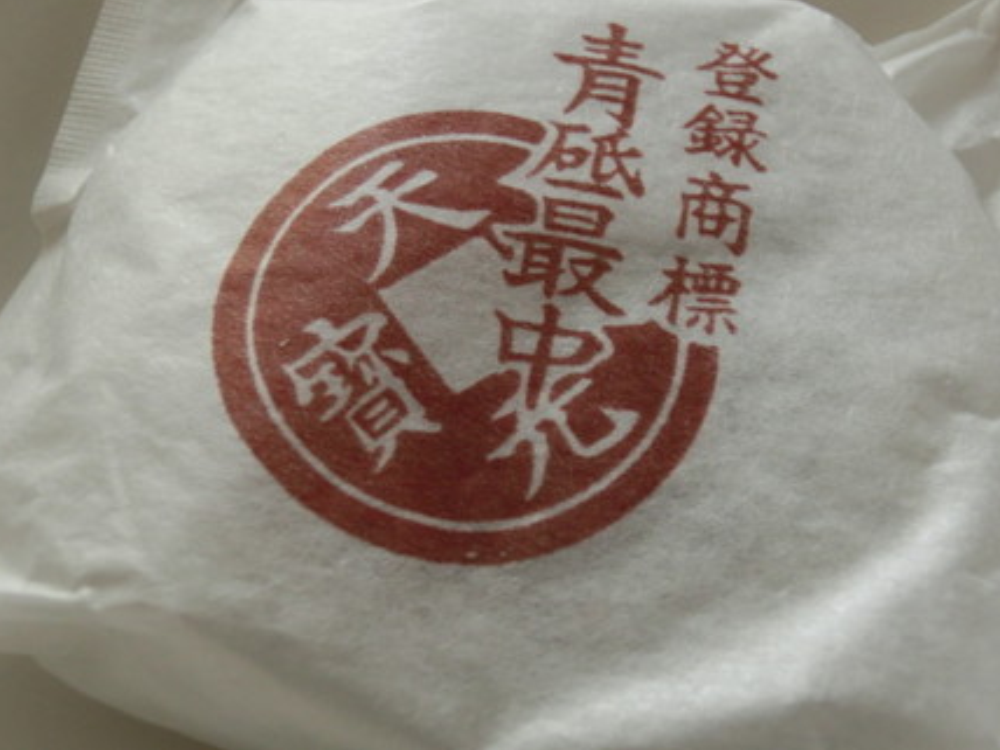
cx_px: 500
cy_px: 357
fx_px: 1156
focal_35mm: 40
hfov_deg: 46.8
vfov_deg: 36.0
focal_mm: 6.67
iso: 400
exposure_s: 1/25
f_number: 3.9
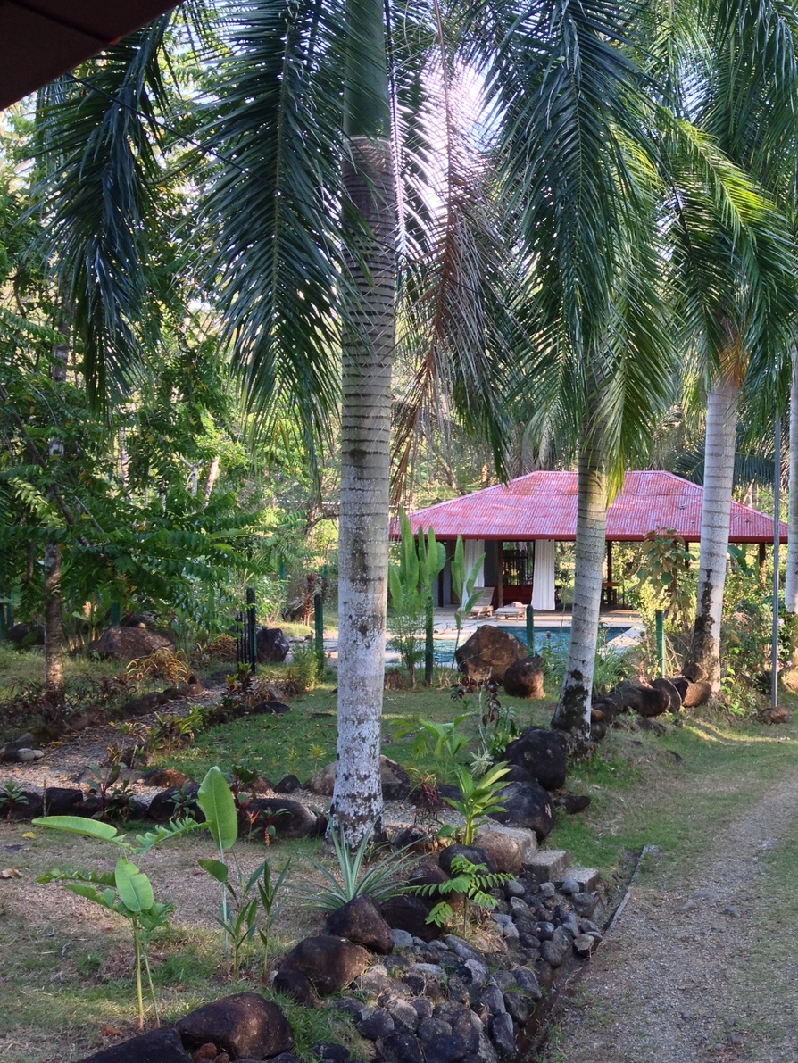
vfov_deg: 40.4
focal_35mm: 47
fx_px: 1444
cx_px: 711
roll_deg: +0.6
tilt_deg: -3.0
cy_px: 530
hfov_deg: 29.7
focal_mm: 4.28
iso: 64
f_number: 2.4
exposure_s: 1/120
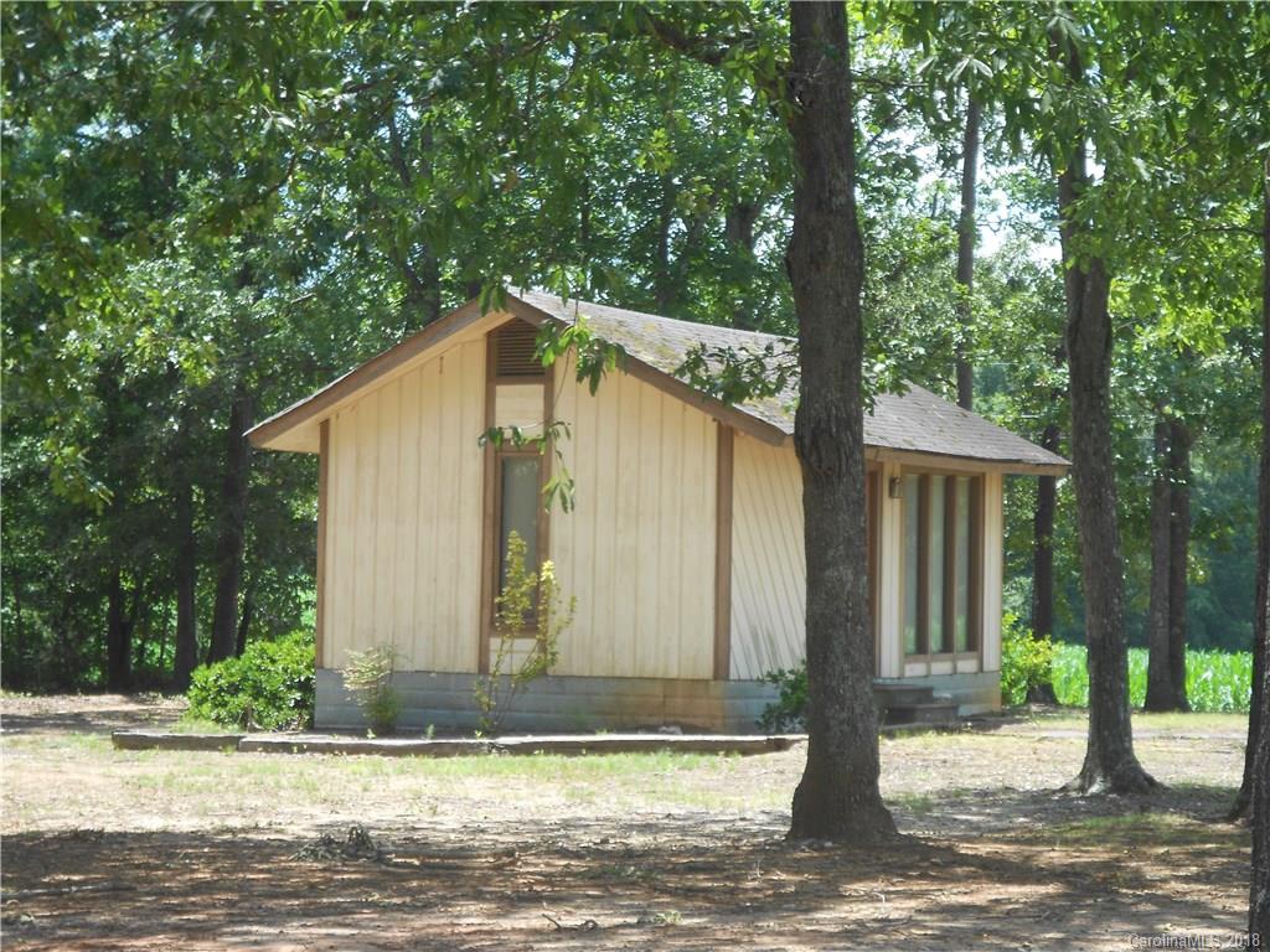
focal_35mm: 99
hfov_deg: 19.8
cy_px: 476
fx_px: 3632
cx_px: 635
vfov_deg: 14.9
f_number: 5.5
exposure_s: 1/80
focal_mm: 17.6
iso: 80
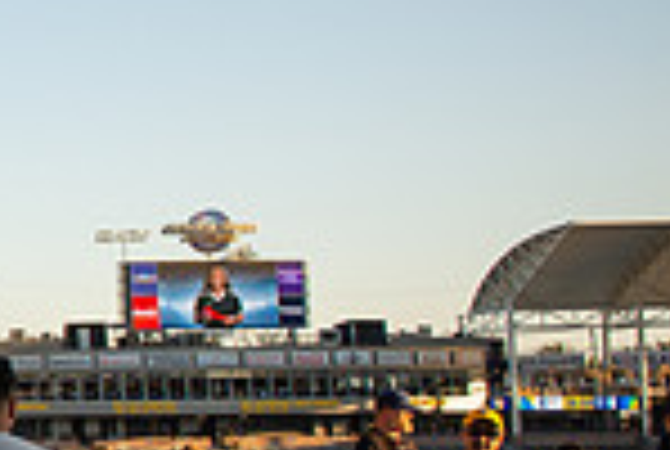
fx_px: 1790
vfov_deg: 14.3
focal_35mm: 96
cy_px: 272
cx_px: -594
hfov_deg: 16.9
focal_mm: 24
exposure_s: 1/800
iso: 125
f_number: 2.8
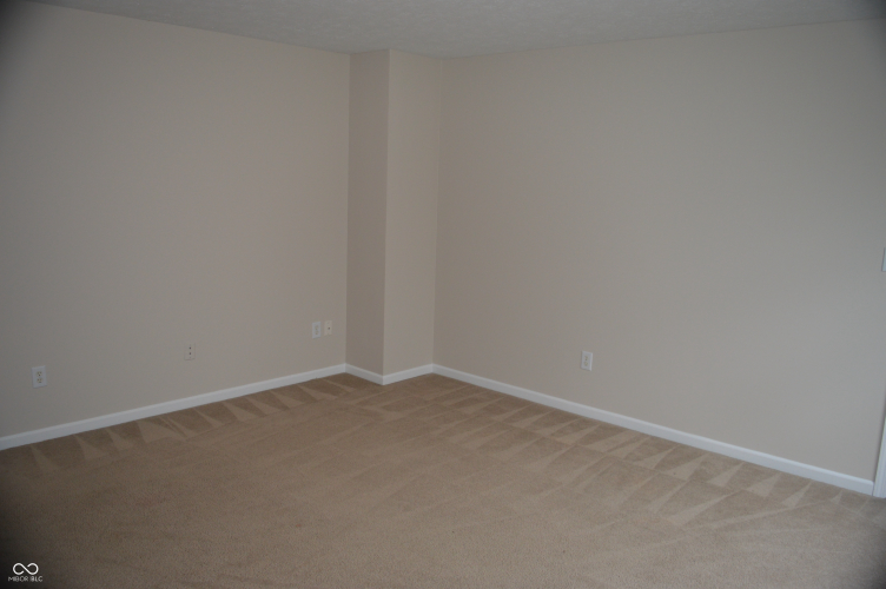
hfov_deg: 67.4
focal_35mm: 27
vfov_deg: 47.8
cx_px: 443
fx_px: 664
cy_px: 294
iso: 450
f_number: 3.5
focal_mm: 18
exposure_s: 1/60
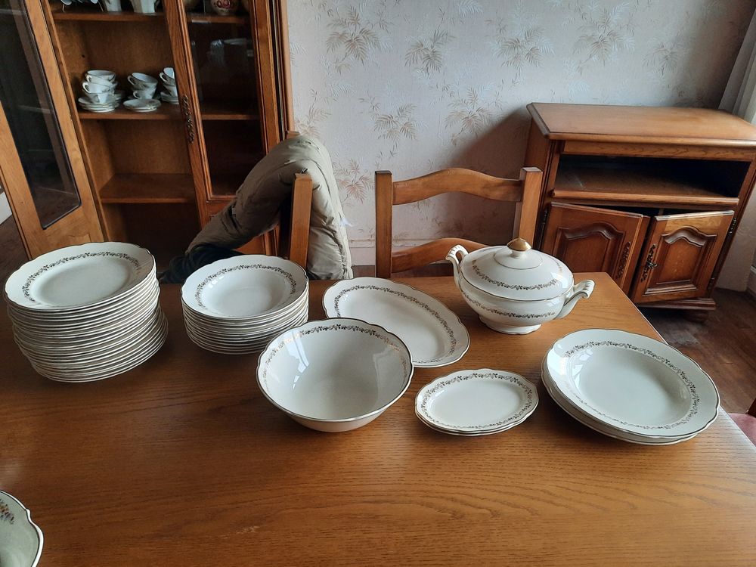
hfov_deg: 69.4
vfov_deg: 54.9
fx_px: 546
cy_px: 284
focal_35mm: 25
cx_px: 378
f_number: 2
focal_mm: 4.6
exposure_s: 1/50
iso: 400
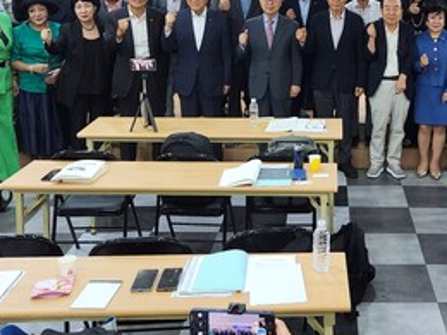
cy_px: 57
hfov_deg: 35.5
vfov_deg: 26.9
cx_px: 328
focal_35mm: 53
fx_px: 684
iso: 320
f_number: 1.8
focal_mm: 5.4
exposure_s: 1/120
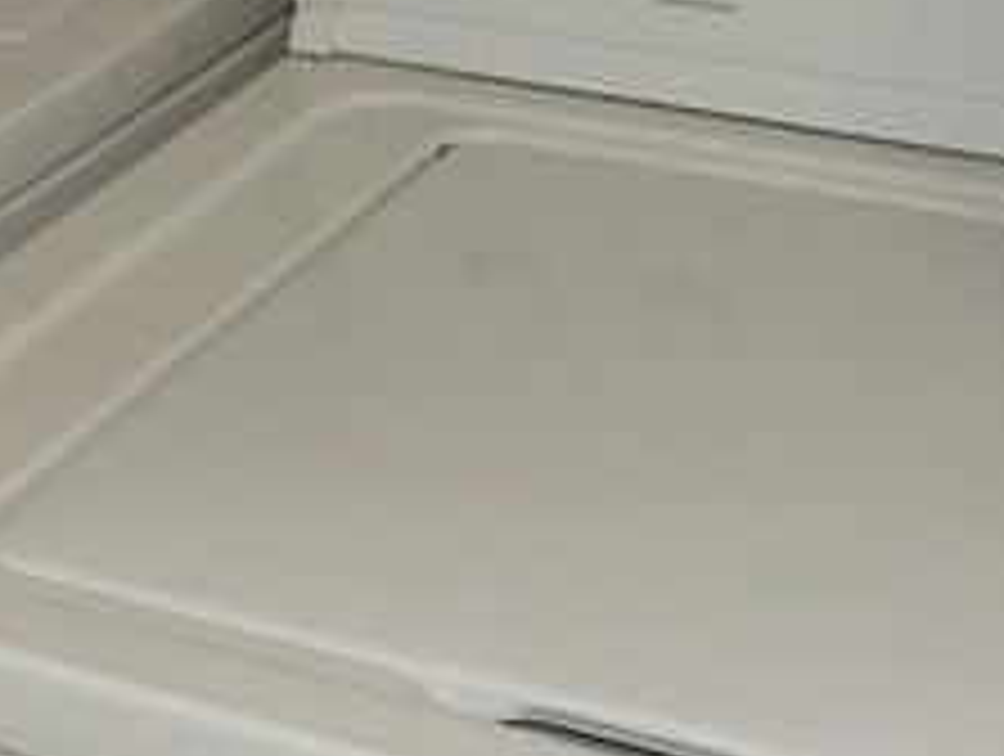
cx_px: -333
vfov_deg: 13.5
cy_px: 252
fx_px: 3196
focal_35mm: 110
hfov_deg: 16.8
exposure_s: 1/30
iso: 200
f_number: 3.3
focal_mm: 4.3
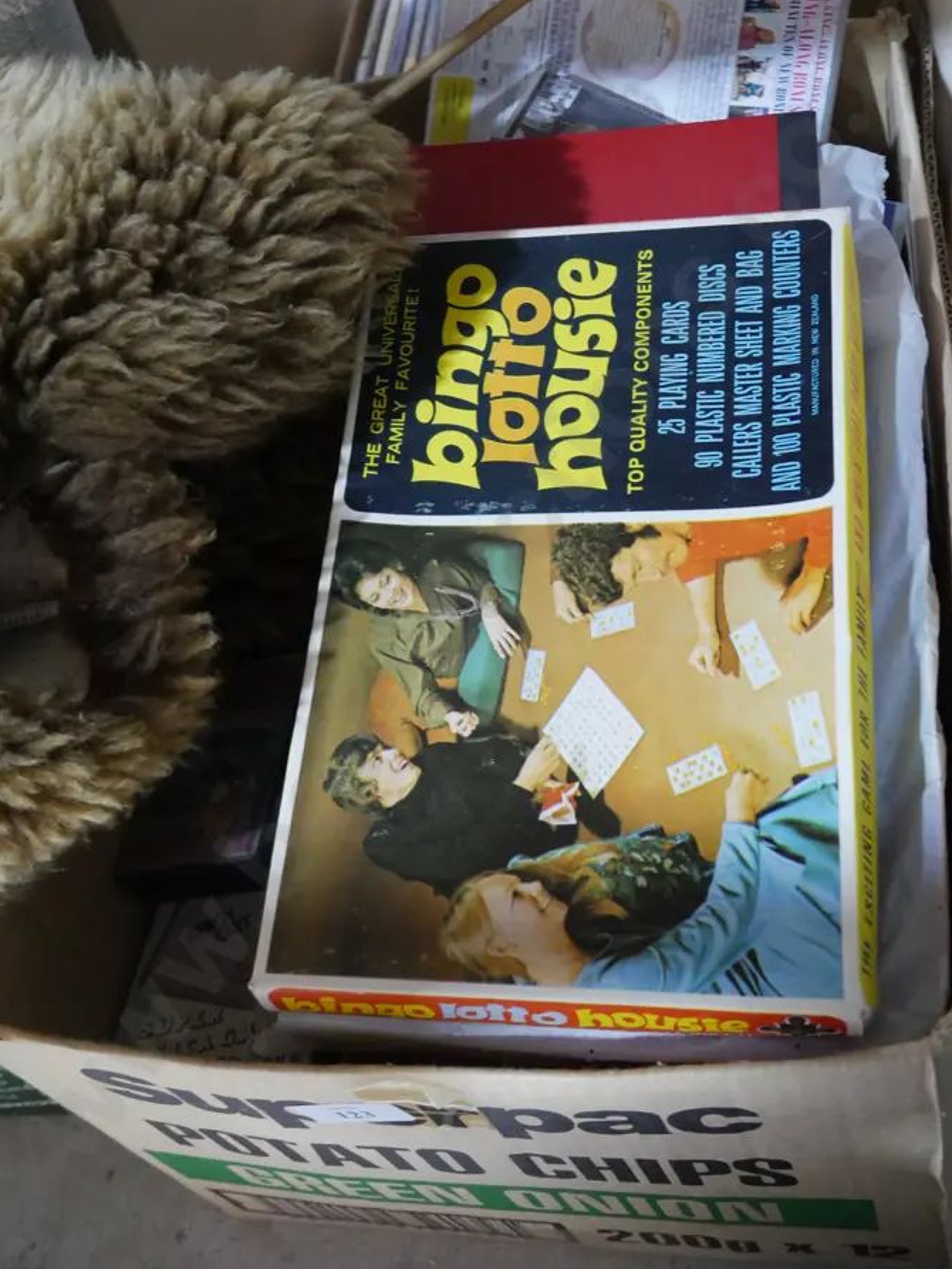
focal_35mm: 39
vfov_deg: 47.8
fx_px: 1430
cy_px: 571
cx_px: 492
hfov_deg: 36.8
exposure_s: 1/50
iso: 3200
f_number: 4
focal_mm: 17
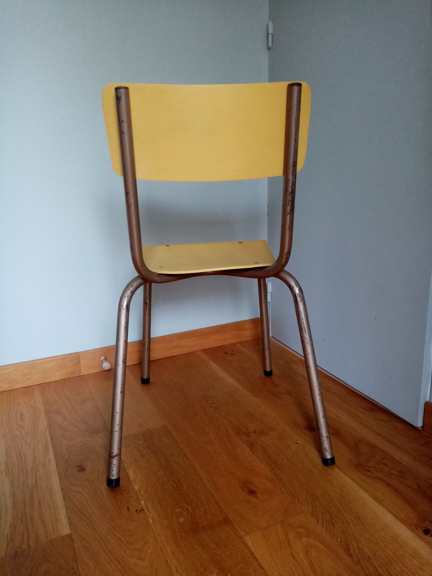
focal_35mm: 26
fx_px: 433
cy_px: 288
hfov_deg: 53.1
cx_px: 216
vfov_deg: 67.3
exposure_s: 1/25
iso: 436
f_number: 1.8
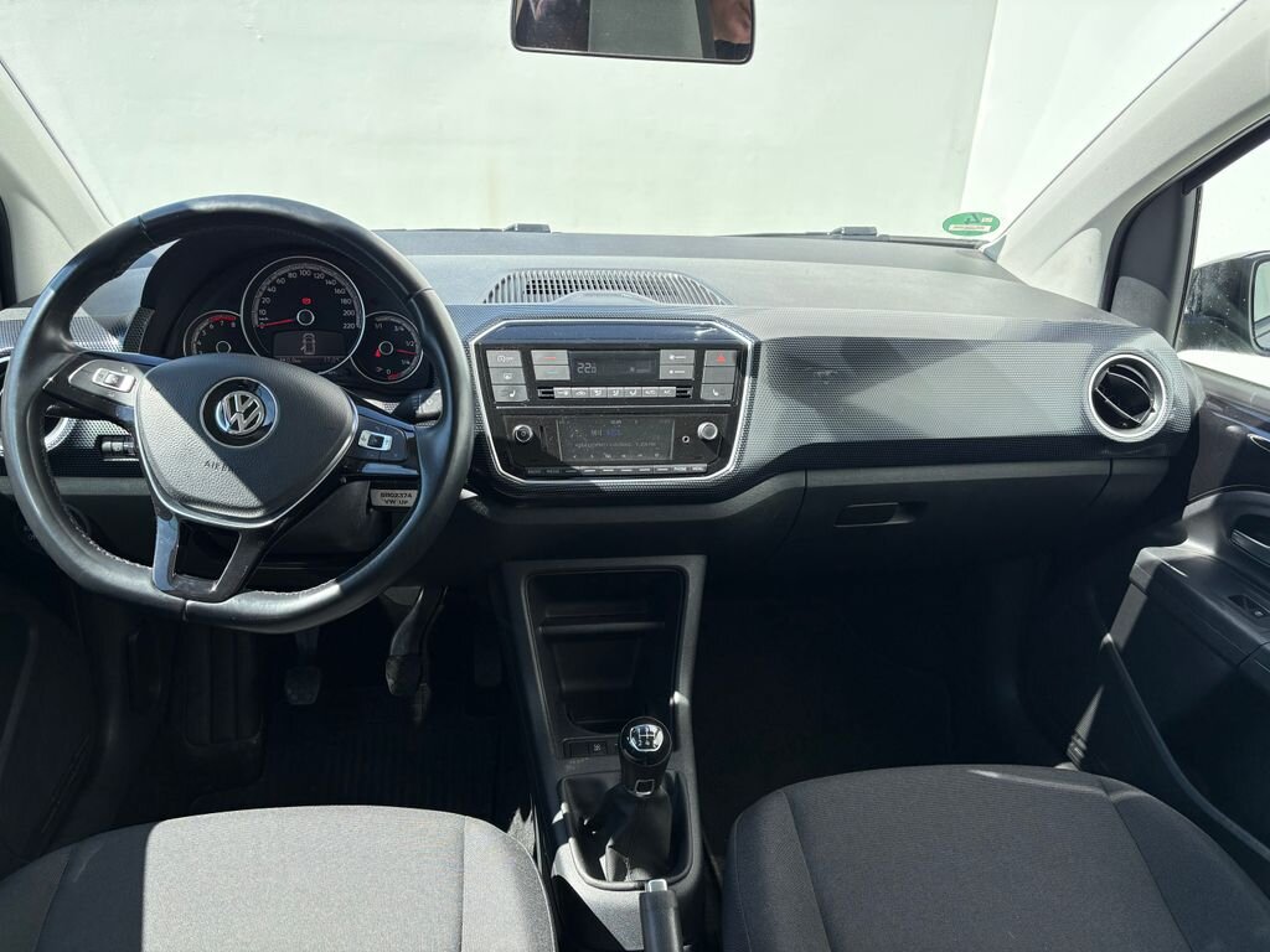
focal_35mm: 26
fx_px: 954
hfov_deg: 67.3
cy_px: 476
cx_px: 635
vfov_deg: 53.1
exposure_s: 1/694
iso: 50
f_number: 1.6
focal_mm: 5.96
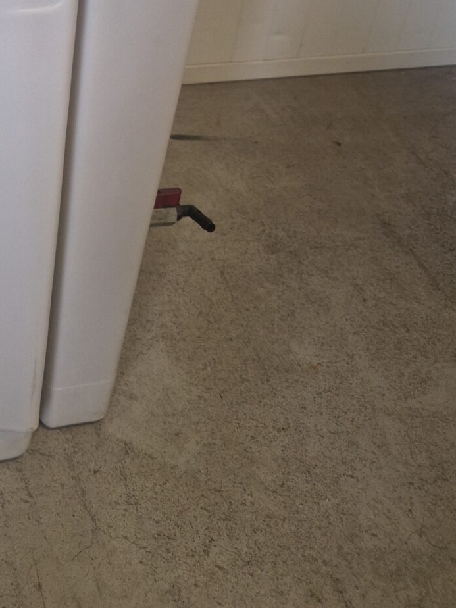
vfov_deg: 33.7
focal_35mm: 51
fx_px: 896
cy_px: -22
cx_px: -38
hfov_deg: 26.4
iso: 50
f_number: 1.8
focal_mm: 5.4
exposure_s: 1/109
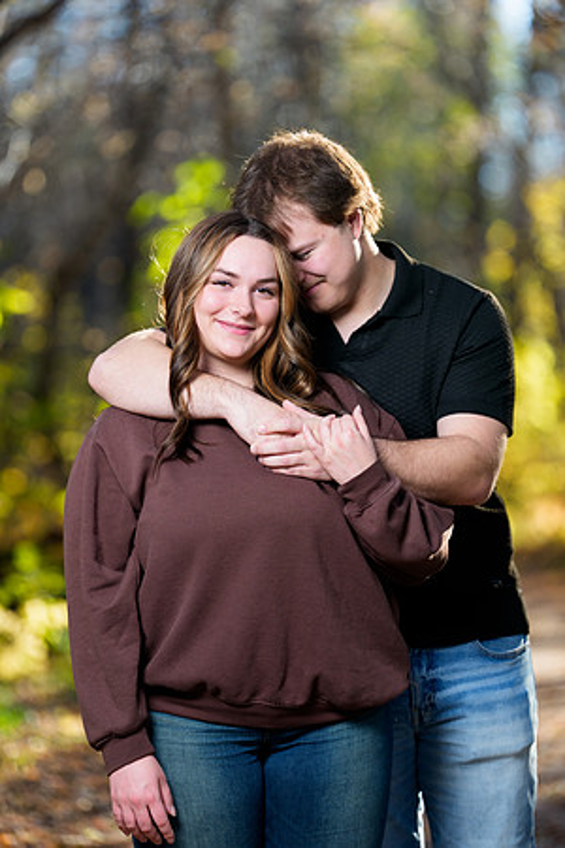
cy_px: 424
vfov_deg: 13.7
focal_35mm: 150
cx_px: 282
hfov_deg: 9.1
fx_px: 3531
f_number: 2.5
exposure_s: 1/160
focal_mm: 150
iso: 250
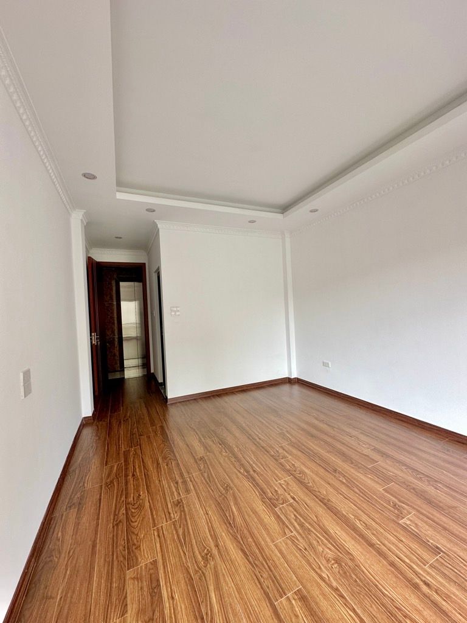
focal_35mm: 14
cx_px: 234
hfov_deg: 85.7
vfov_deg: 102.1
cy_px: 312
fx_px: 252
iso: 64
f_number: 2.2
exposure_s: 1/99
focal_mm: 2.22
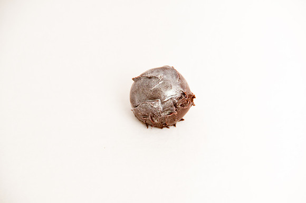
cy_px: 102
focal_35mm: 255
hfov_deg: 8.1
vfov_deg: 5.4
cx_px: 153
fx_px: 2164
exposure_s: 1/40
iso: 320
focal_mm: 170
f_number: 5.6
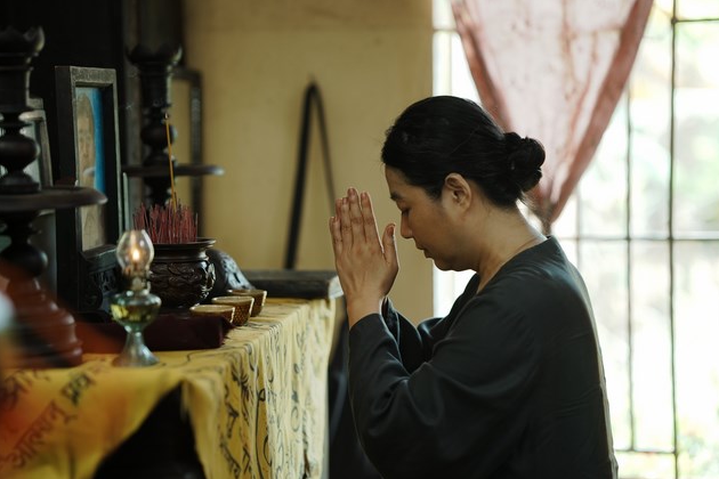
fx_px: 1777
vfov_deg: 15.4
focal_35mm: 89
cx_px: 372
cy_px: 230
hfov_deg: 22.9
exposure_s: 1/320
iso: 200
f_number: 1.8
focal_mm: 85
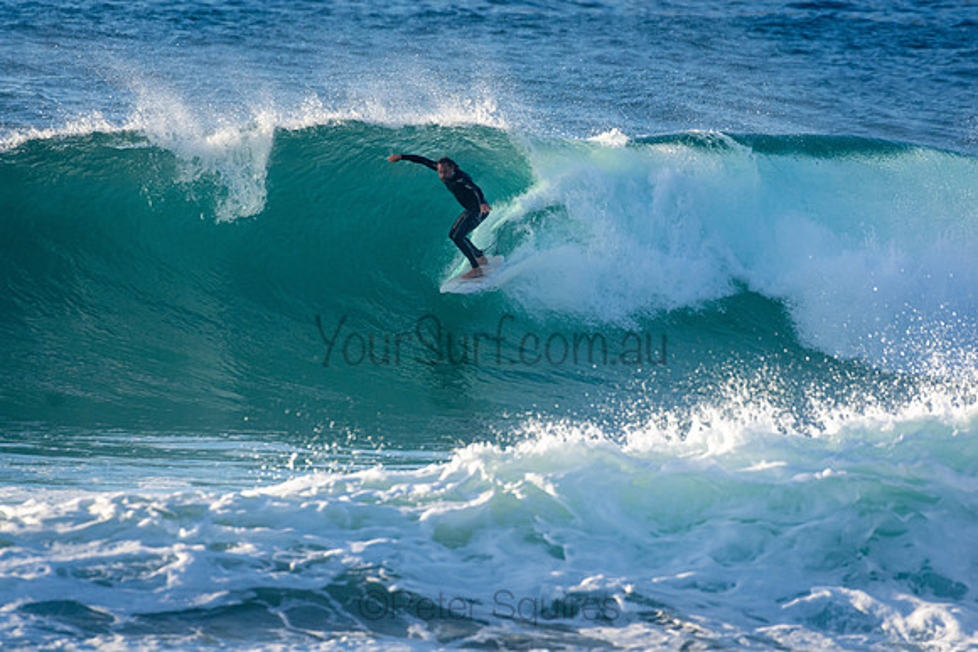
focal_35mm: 750
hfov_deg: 2.7
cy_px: 326
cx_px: 489
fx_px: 20379
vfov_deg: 1.8
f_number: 5.6
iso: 800
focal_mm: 500
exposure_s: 1/2000
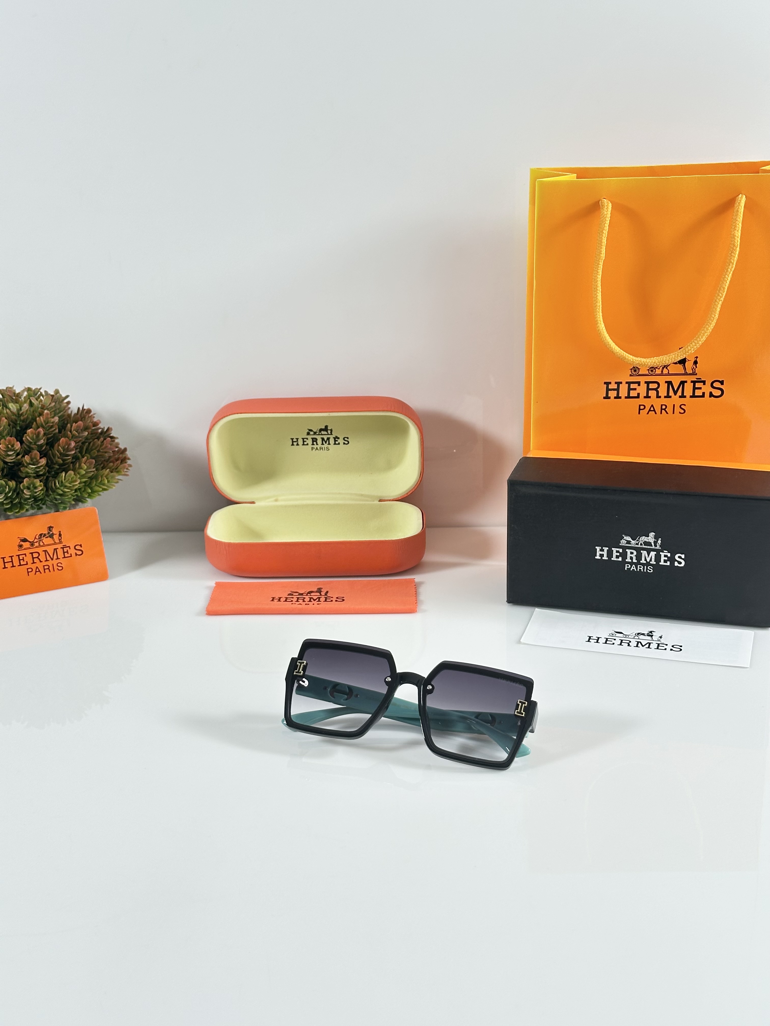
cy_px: 513
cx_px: 385
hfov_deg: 30.3
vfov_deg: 39.7
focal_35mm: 48
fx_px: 1424
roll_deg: +1.1
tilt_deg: -21.9
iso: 80
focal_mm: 6.86
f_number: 1.78
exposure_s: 1/71
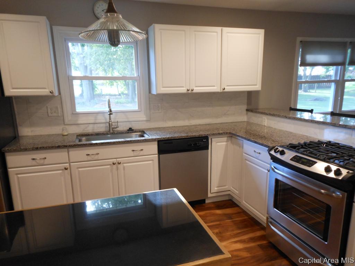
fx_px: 256
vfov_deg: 54.9
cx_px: 178
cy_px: 133
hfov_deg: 69.4
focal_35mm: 25
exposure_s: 1/30
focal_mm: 4.5
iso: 200
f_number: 3.2
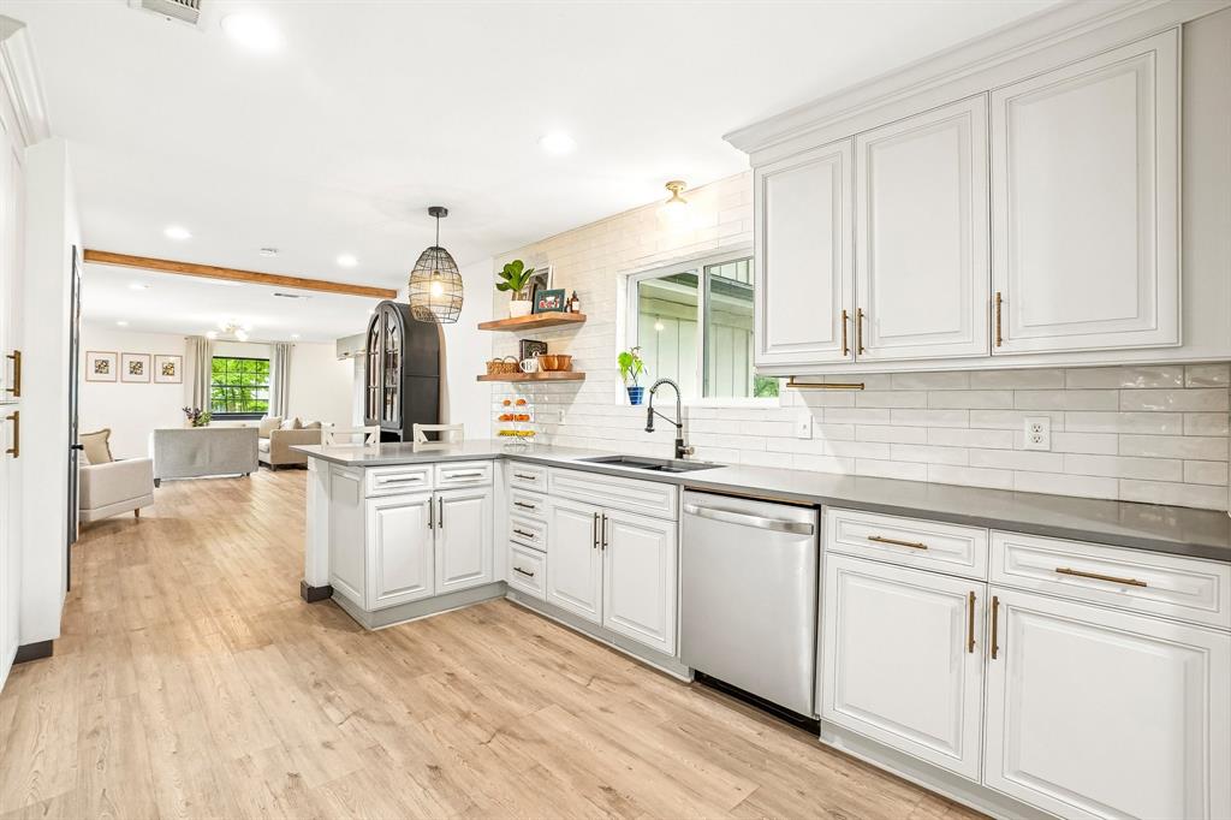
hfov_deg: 100.4
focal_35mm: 15
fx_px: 513
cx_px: 616
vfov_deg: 77.3
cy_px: 410
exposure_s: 1/10
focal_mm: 10
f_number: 8
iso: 400
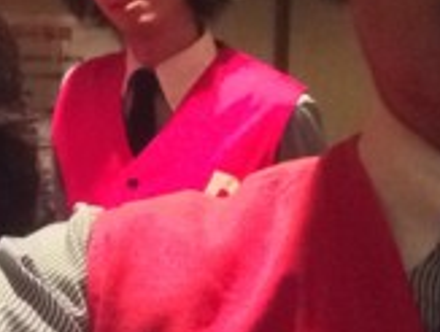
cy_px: 159
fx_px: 1159
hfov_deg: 21.0
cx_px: 32
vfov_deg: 16.3
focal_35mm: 91
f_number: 2.4
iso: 1250
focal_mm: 2.15
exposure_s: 1/15
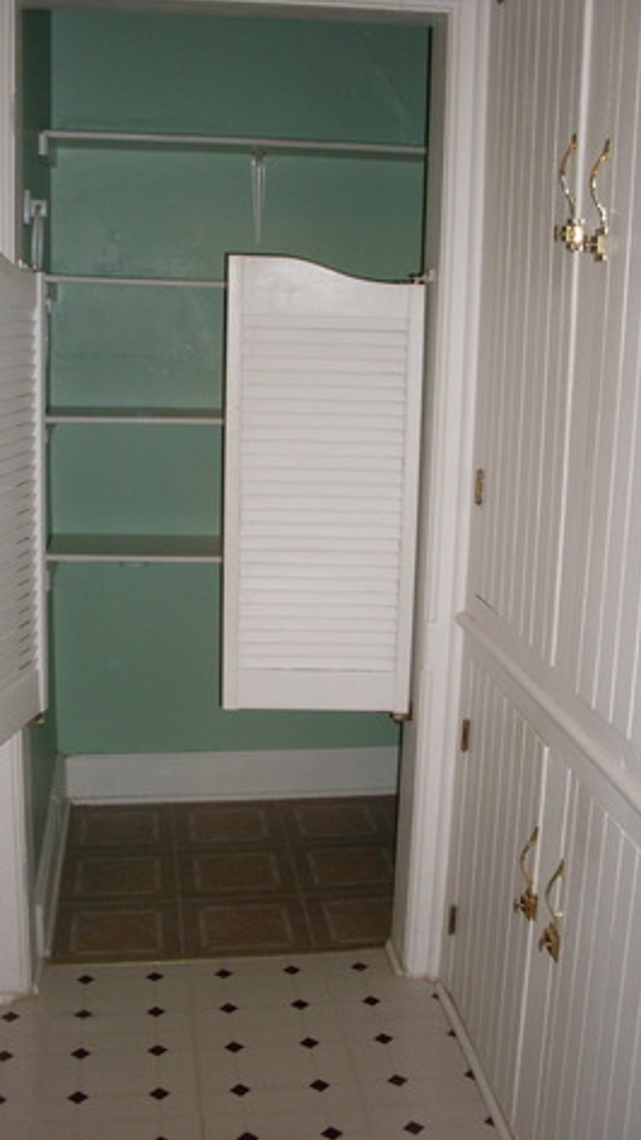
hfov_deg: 28.3
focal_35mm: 42
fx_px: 1269
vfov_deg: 48.4
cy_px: 574
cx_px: 328
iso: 100
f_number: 2.8
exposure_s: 1/45
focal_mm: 6.3
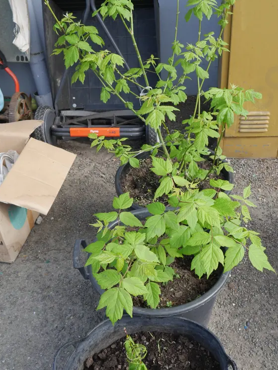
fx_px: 438
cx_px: 167
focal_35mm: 41
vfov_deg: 45.5
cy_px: 224
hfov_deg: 35.1
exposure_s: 1/200
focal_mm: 15
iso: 200
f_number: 5.6
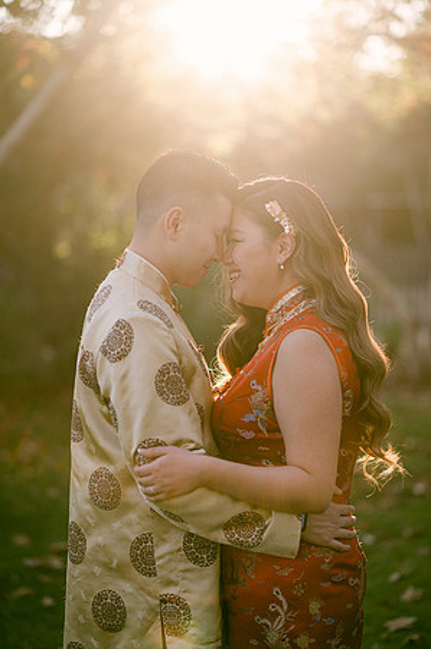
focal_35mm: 85
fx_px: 1530
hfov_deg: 16.0
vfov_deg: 23.9
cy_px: 324
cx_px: 216
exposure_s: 1/1600
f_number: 2
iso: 200
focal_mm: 85
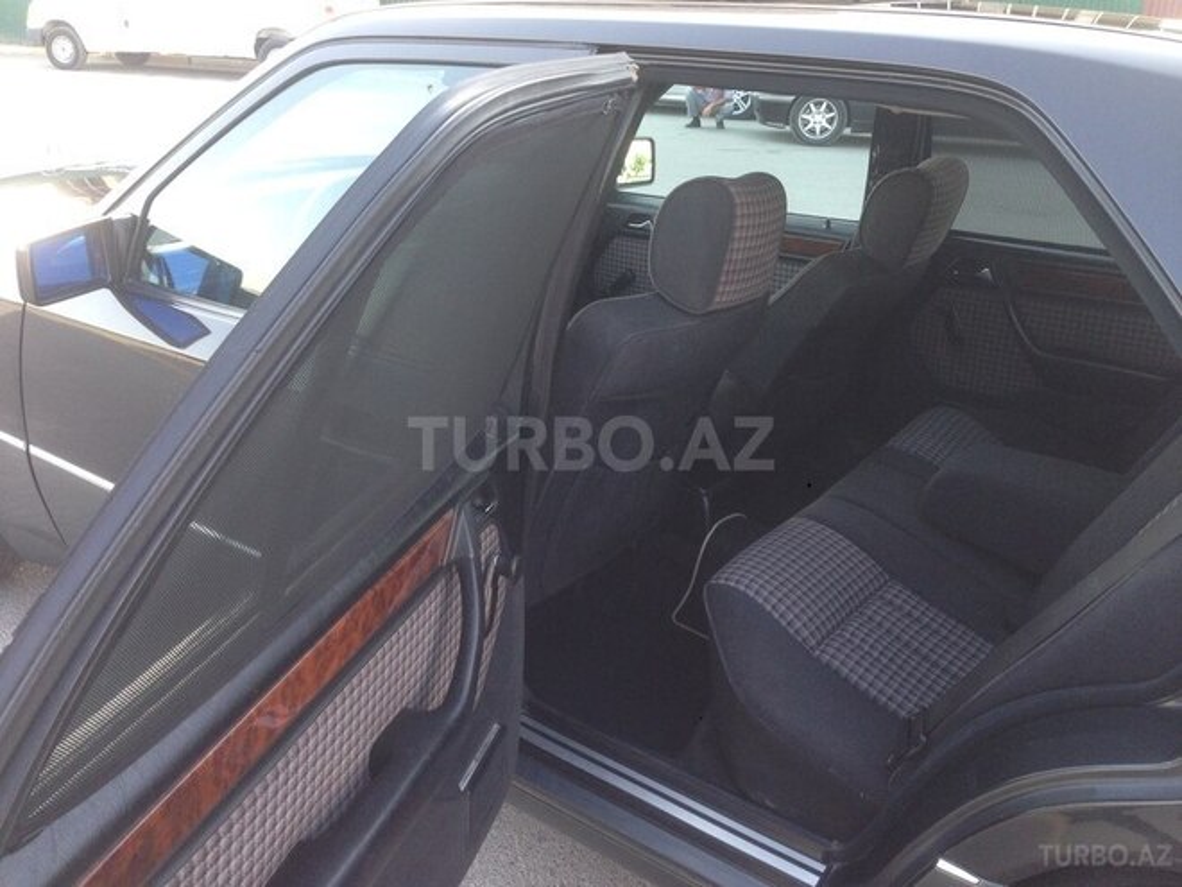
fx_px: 1127
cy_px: 444
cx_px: 591
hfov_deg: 55.4
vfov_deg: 42.9
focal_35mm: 33
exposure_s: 1/120
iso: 80
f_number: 2.4
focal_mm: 4.12
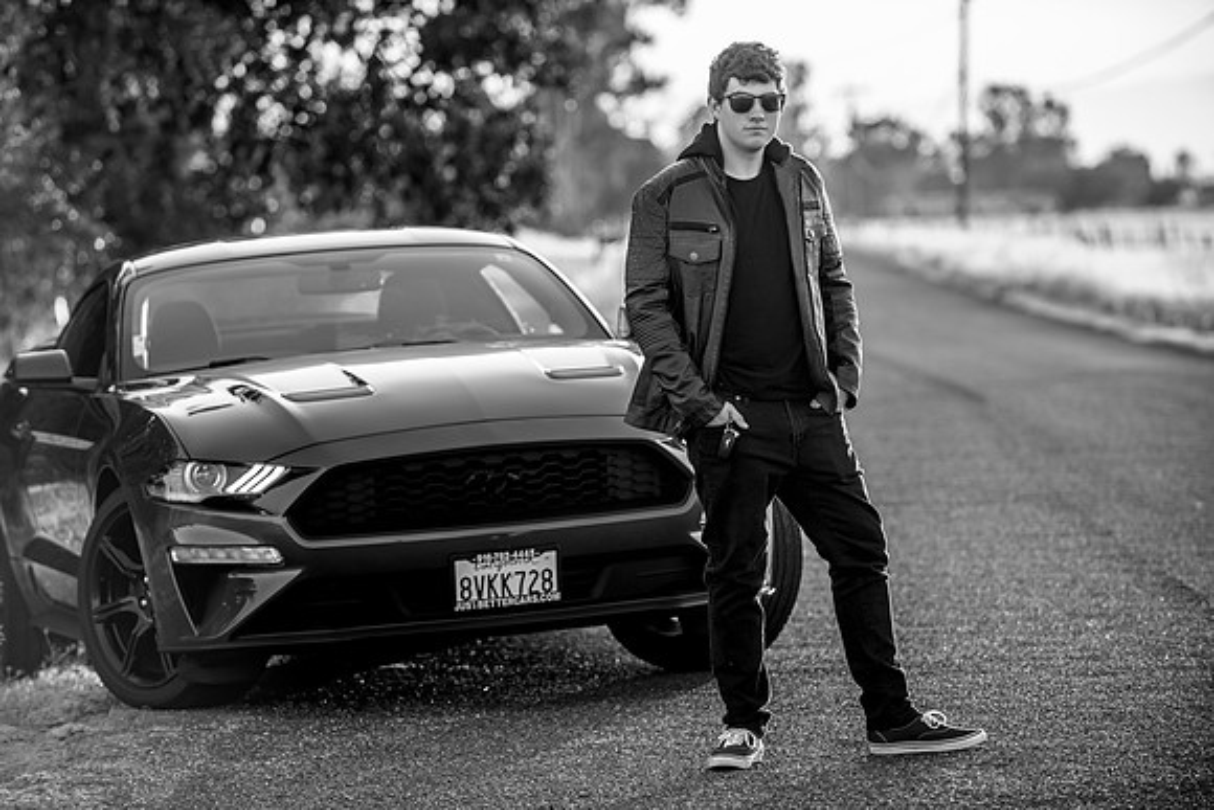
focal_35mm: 155
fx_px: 5228
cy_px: 405
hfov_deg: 13.2
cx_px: 607
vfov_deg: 8.9
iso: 125
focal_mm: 155
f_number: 4
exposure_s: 1/200
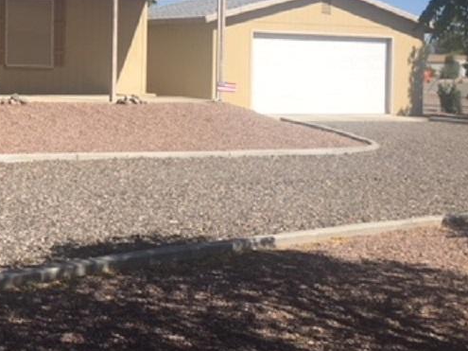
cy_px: 81
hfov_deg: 30.7
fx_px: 811
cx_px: 46
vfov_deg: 24.1
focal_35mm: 60
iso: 25
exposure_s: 1/1570
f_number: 2.2
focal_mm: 4.15
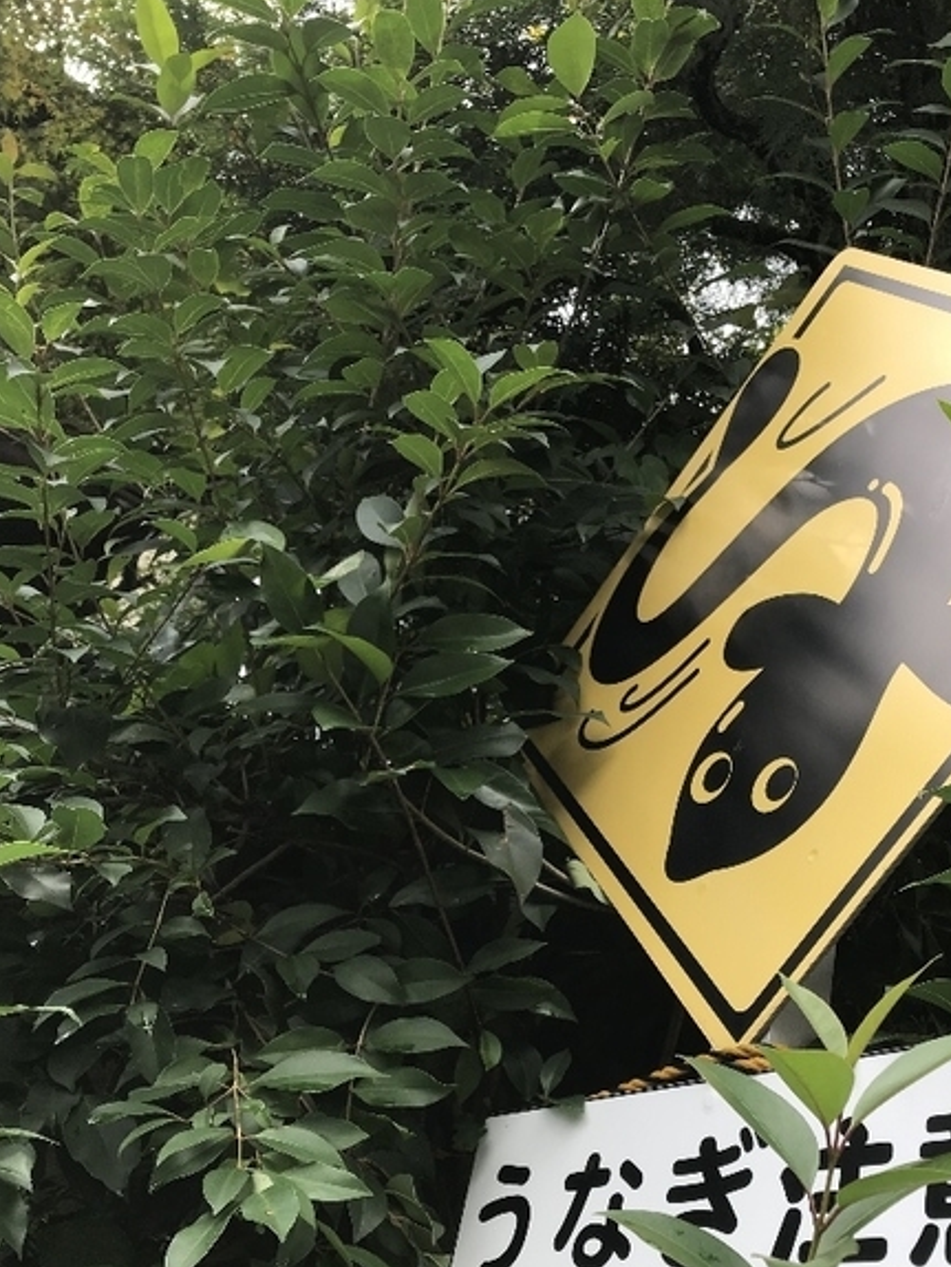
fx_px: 1428
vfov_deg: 47.0
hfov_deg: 36.5
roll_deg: -7.5
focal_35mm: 39
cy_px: 856
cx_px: 635
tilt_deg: +26.1
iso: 20
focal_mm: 3.99
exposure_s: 1/474
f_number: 1.8
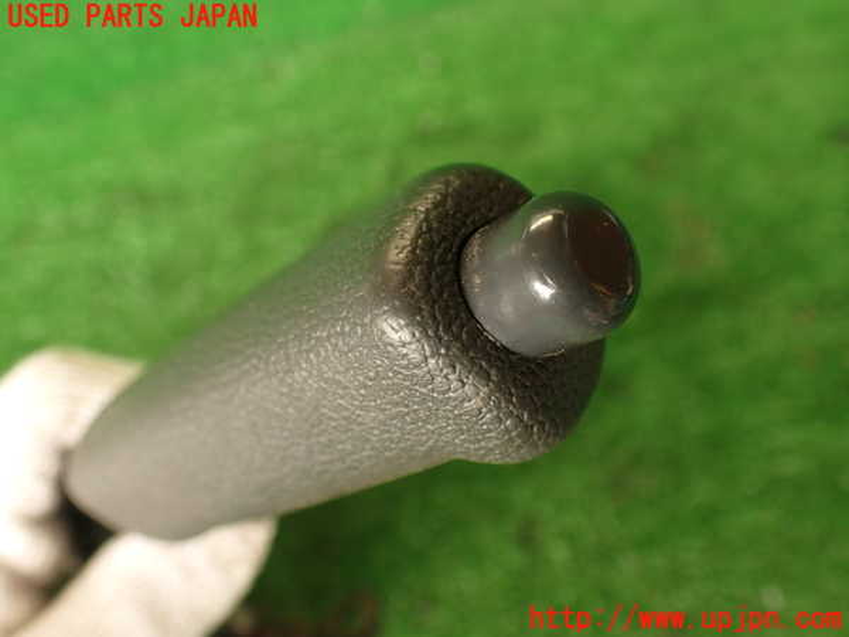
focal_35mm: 32
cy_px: 318
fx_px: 785
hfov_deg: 56.8
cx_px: 424
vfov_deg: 44.2
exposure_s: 1/60
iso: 200
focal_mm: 5.79
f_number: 2.4
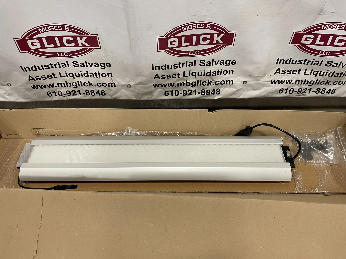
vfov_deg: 53.1
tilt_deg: -50.7
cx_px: 173
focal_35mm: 26
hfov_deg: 67.3
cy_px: 130
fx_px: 260
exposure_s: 1/60
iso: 125
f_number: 1.6
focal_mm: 4.2
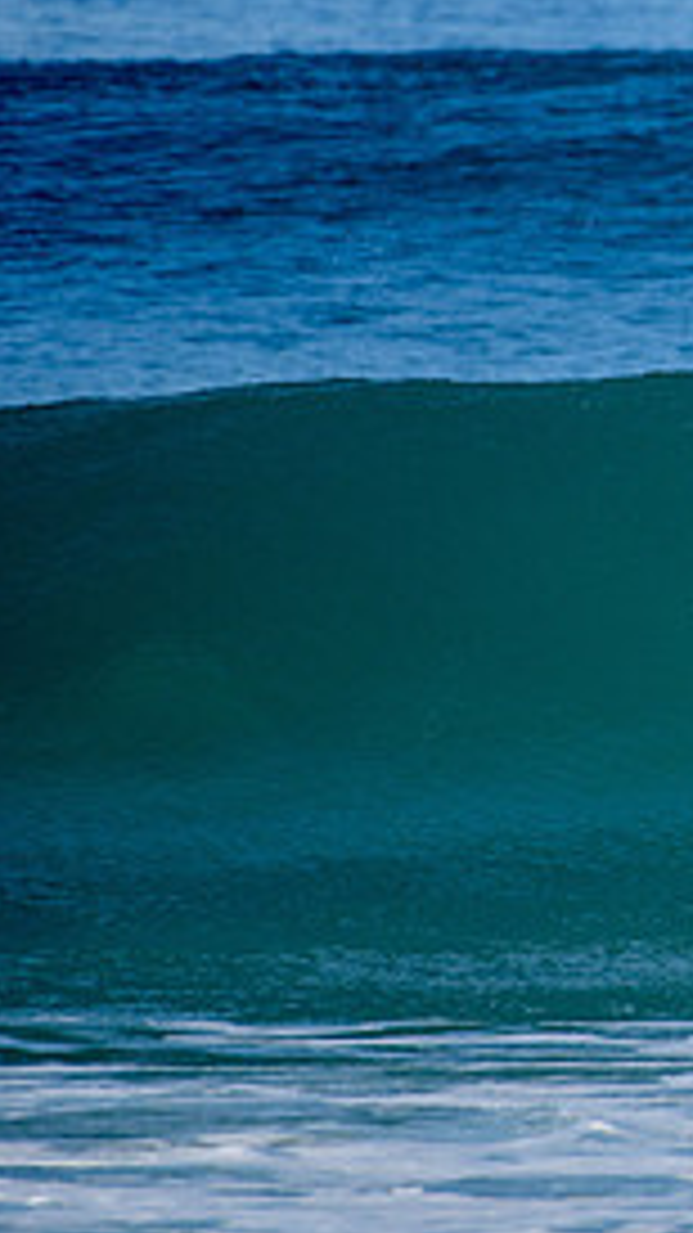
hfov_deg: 1.1
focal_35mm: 1107
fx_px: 36185
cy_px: 385
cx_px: 1224
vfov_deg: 2.0
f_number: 5.6
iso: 180
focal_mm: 500
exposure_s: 1/1600
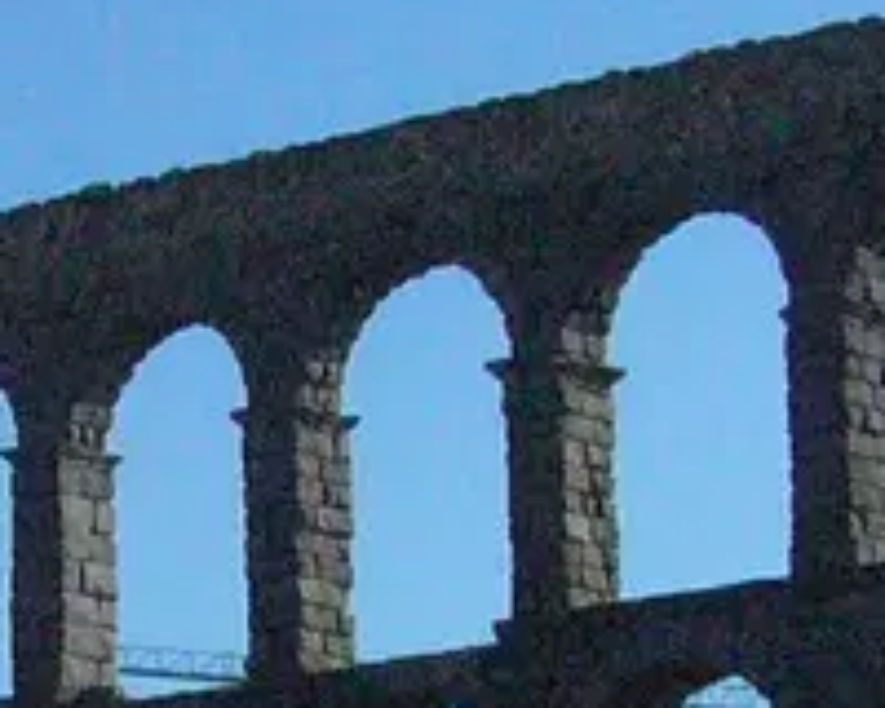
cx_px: 248
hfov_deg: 9.4
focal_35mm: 205
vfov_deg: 7.5
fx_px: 5369
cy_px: 766
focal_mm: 5.8
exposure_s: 1/2000
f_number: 5.6
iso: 400
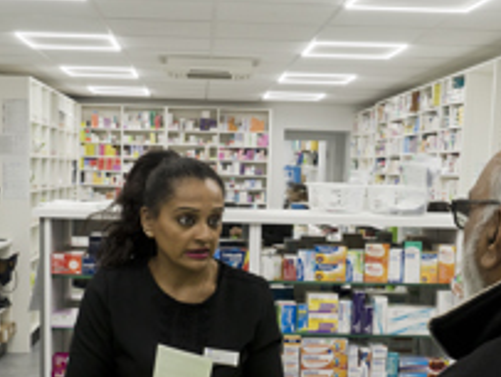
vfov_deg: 24.4
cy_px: 309
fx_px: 855
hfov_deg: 32.6
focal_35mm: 59
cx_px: 234
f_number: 4.5
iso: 400
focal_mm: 12
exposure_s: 1/125
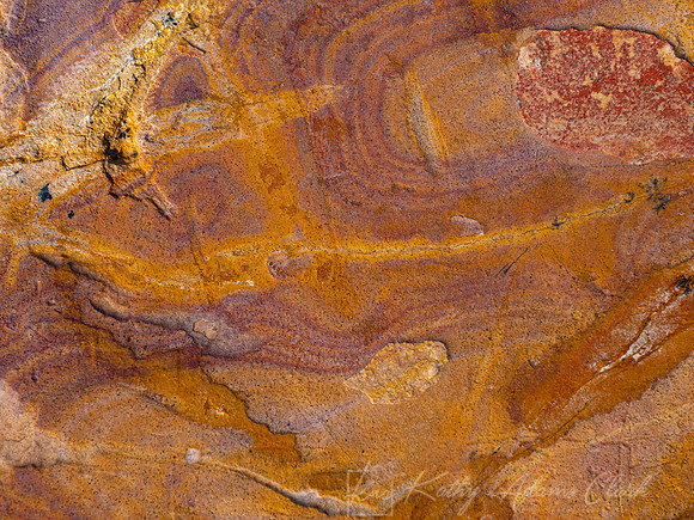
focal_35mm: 80
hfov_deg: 24.4
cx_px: 347
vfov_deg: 18.4
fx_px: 1604
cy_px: 260
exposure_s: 1/400
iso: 400
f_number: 10
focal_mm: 40
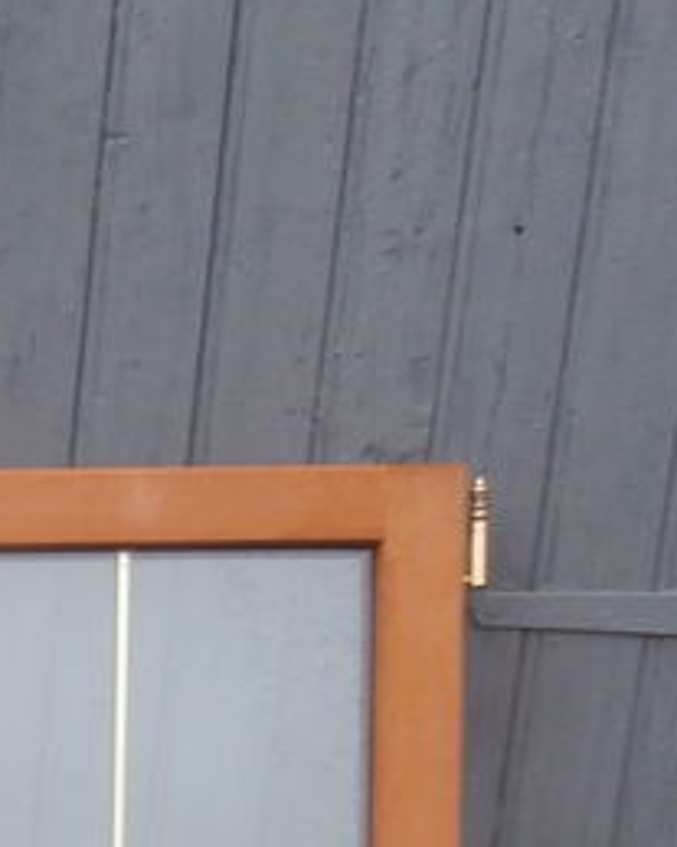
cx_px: -919
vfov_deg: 15.8
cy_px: 1213
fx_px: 2832
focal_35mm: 113
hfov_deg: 11.4
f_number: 3.5
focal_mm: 5.36
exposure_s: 1/50
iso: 100
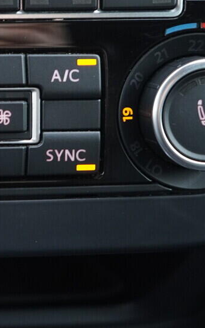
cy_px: 128
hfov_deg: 12.9
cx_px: -83
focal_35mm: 97
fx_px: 868
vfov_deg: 21.4
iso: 640
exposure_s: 1/40
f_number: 2.8
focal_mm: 24
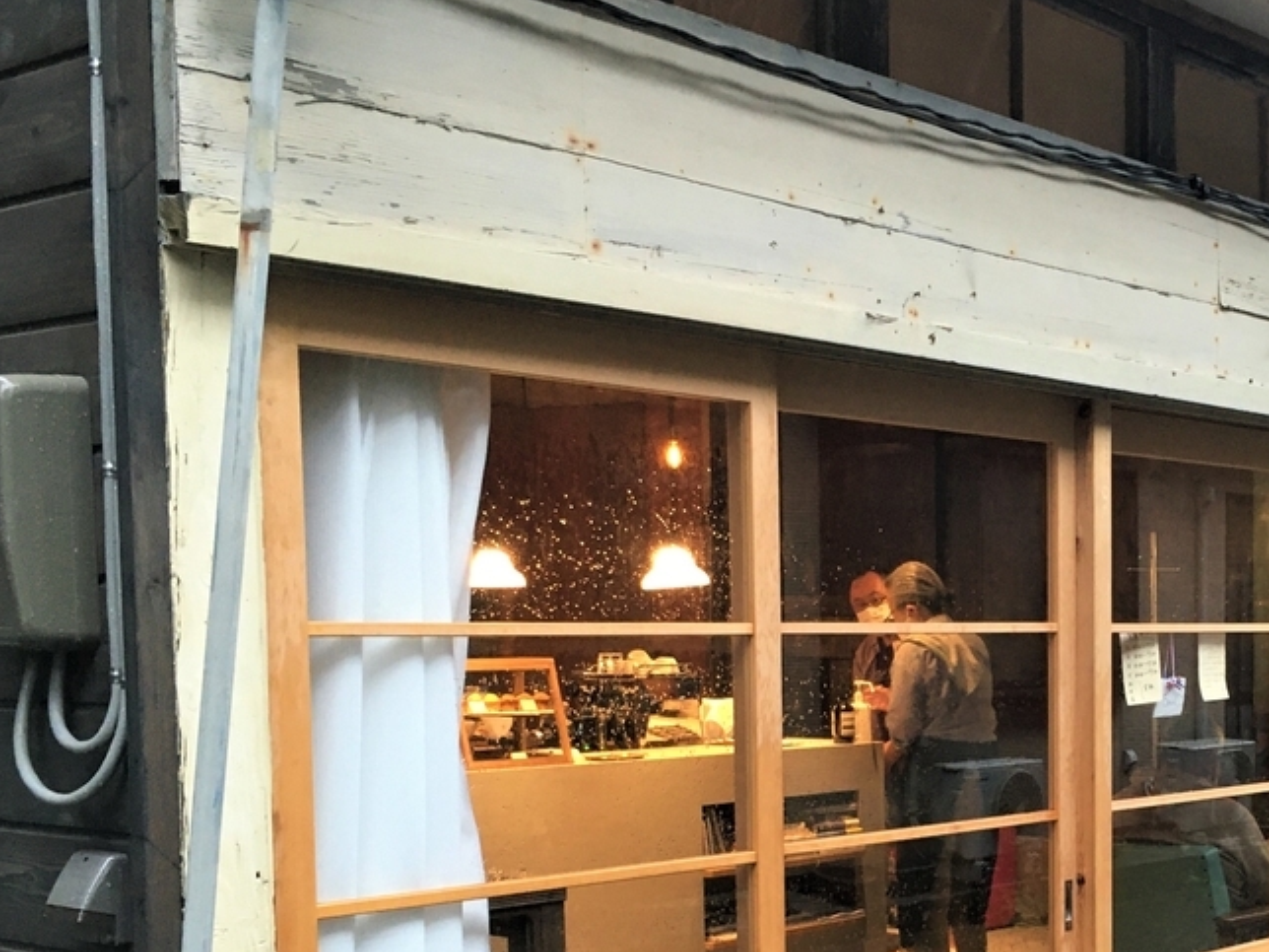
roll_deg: +1.5
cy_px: 796
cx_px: 1092
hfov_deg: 34.0
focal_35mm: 54
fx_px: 1980
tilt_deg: -4.7
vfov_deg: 26.4
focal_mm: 4.15
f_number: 2.2
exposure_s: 1/30
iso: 100
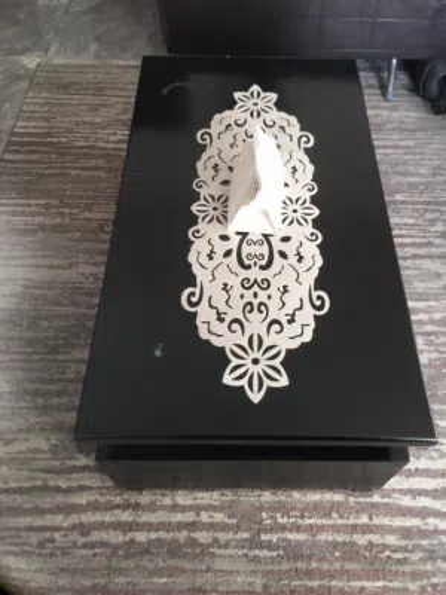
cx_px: 223
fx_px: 498
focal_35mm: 29
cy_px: 298
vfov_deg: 61.7
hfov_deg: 48.2
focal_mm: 4.15
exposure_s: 1/33
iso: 32
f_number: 2.2
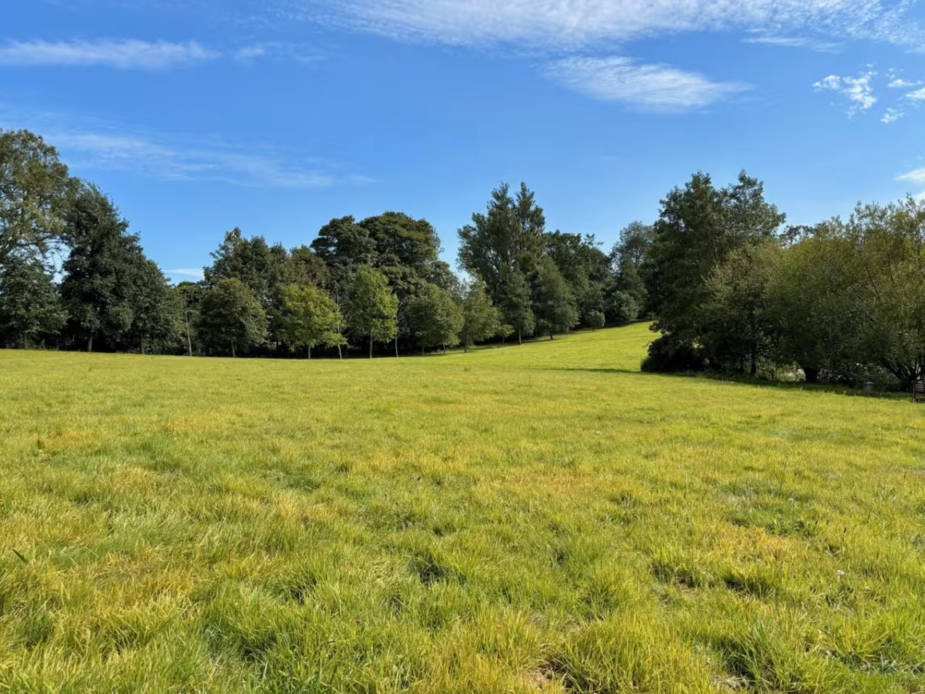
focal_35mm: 27
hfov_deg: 65.3
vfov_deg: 51.4
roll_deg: +2.7
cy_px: 343
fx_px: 721
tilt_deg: -0.5
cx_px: 471
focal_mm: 5.96
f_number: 1.6
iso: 50
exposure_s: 1/2571
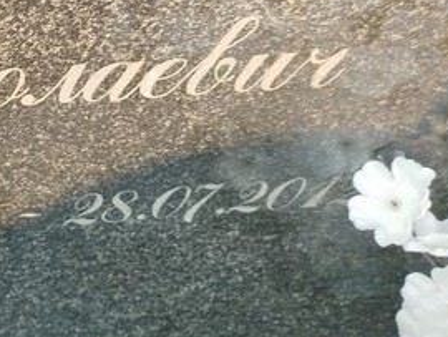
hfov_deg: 23.5
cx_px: -164
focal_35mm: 71
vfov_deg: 19.4
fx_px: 920
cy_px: -80
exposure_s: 1/100
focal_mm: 5.31
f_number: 1.7
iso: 80
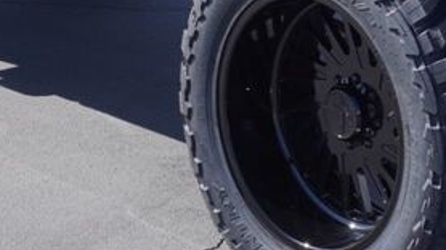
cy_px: -128
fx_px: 1643
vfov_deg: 8.5
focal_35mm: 139
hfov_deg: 15.4
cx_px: 310
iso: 100
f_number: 7.1
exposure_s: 1/200
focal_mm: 24
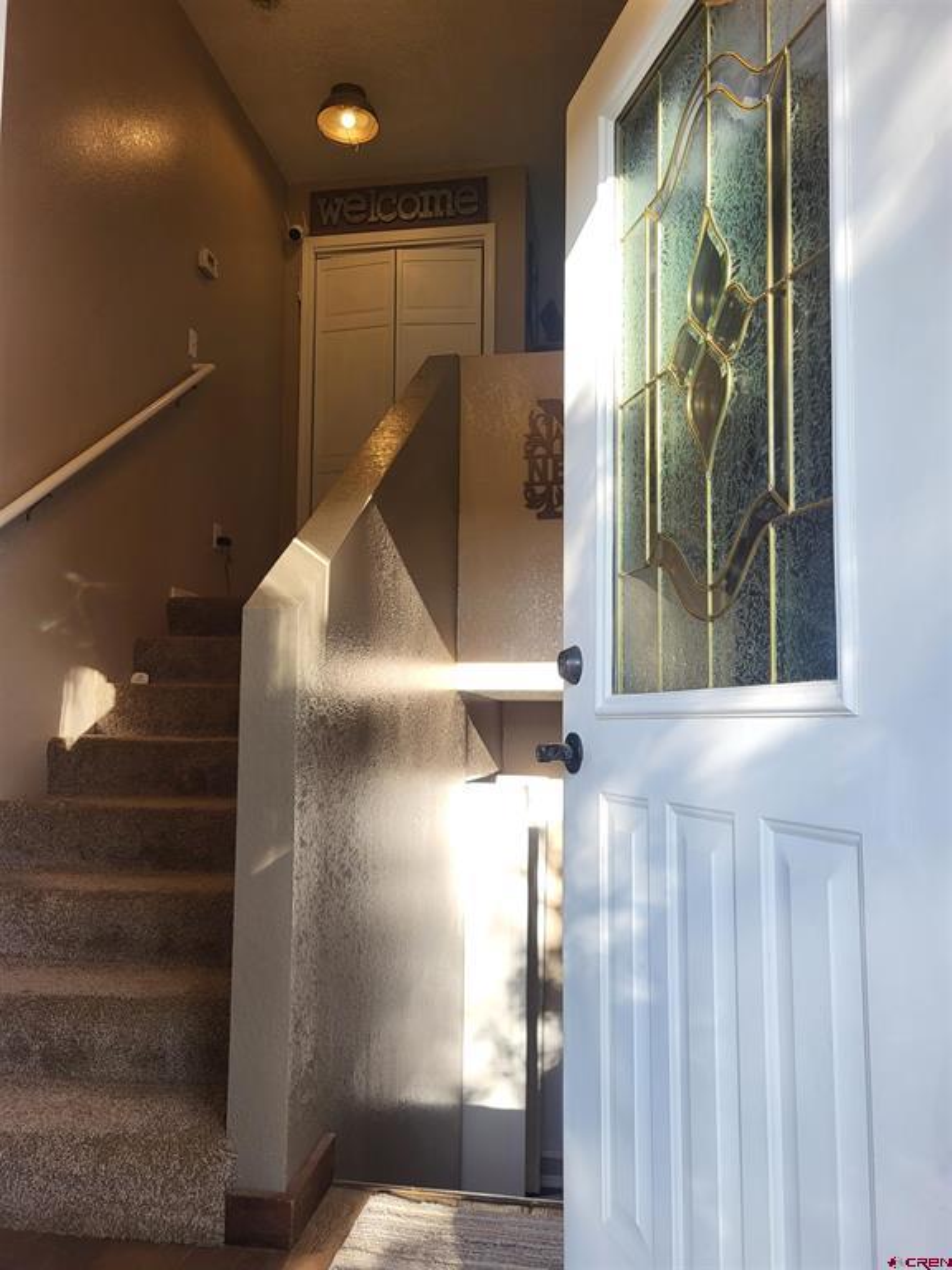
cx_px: 476
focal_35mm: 26
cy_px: 635
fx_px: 953
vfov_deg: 67.3
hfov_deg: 53.1
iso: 40
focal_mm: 5.4
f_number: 1.8
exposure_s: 1/358
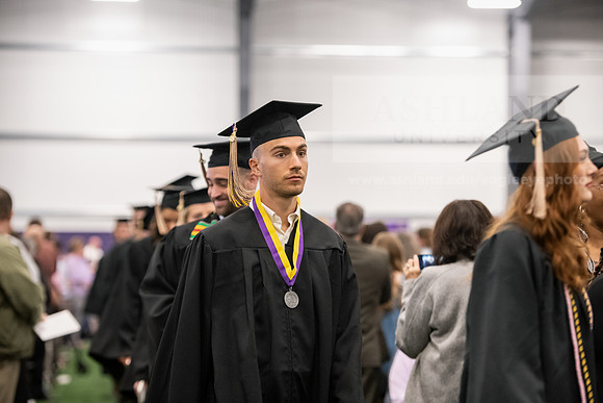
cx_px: 302
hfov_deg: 17.1
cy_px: 202
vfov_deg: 11.4
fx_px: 2010
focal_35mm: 120
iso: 3200
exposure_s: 1/200
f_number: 3.2
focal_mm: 120
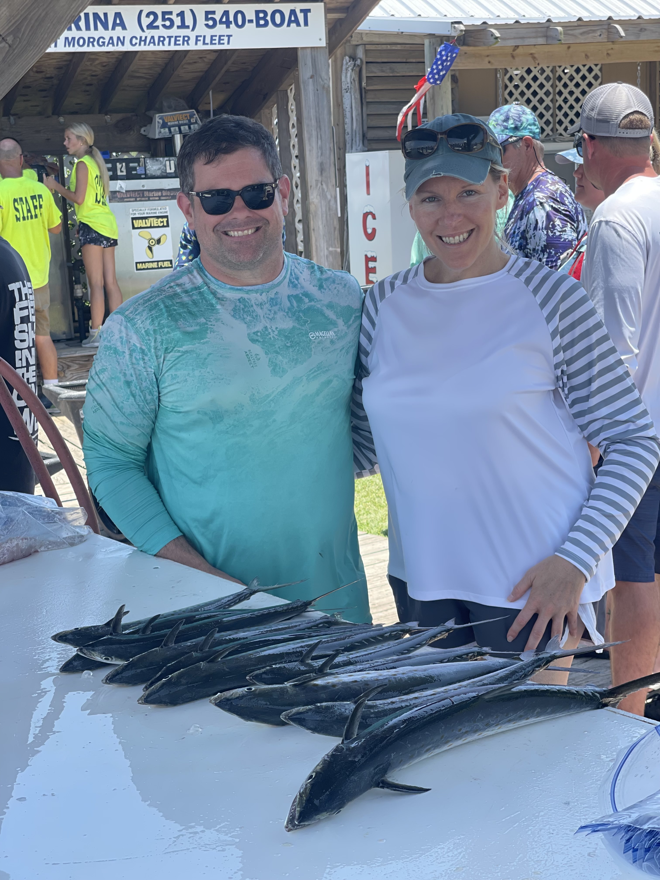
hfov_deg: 22.9
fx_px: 1627
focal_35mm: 64
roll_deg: +2.2
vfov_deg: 30.3
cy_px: 440
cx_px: 330
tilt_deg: -8.9
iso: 32
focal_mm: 7.5
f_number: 2.2
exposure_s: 1/345
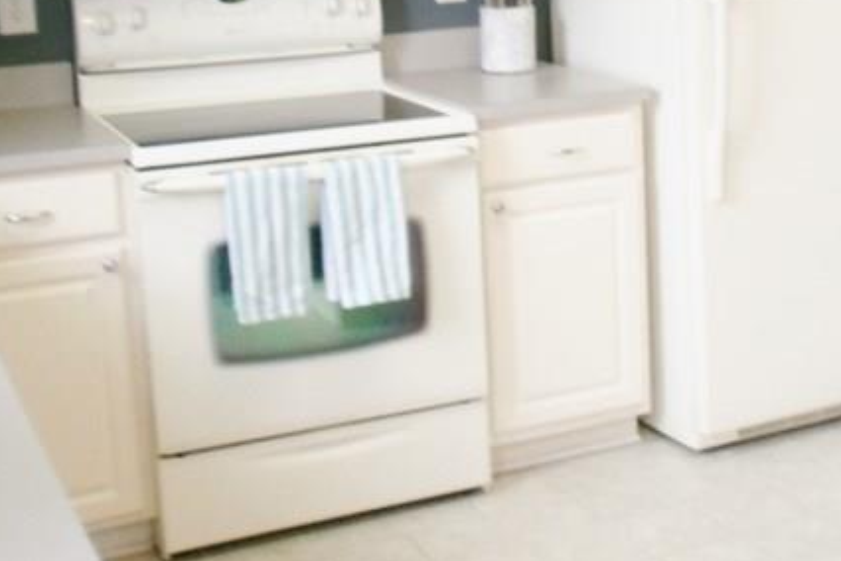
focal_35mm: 65
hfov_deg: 30.3
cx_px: 655
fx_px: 1518
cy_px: 36
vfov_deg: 20.4
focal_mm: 4.65
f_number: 2.6
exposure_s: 1/30
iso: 100
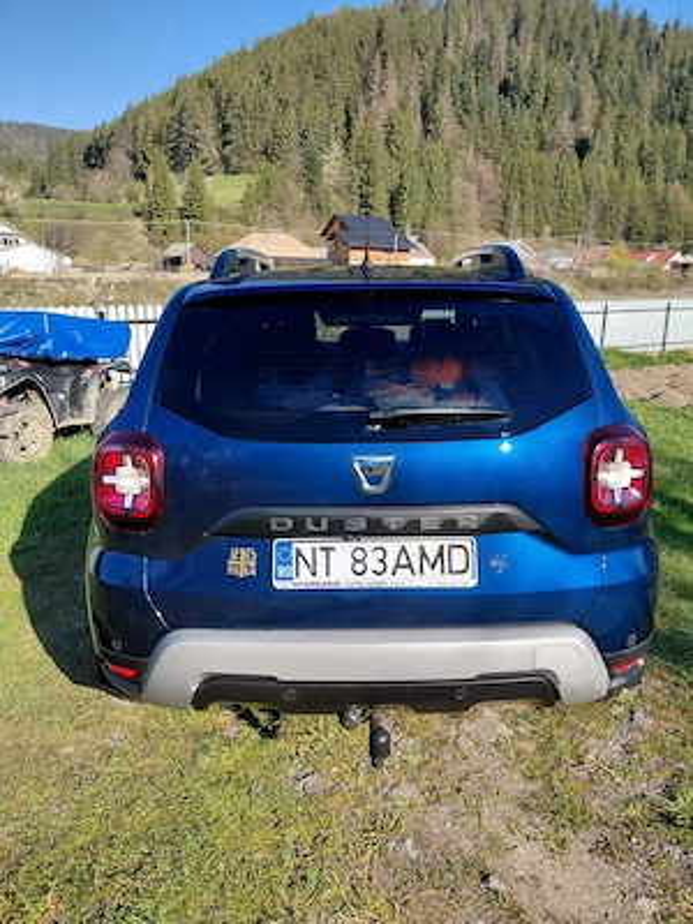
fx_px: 667
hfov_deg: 54.9
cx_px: 346
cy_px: 462
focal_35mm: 25
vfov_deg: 69.4
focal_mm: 4.69
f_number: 1.8
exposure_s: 1/1048
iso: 50
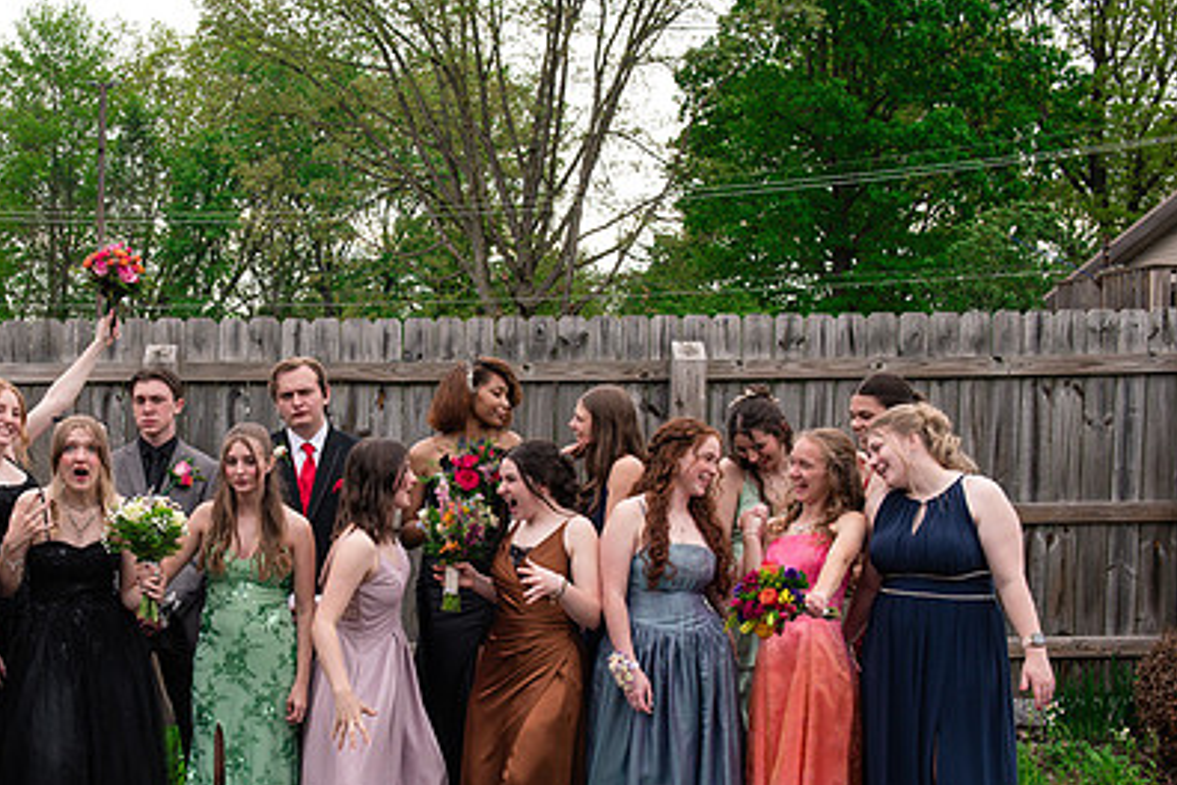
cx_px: 352
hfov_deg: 35.7
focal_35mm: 55
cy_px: 512
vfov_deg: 24.5
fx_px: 1798
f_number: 8
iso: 500
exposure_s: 1/250
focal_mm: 35
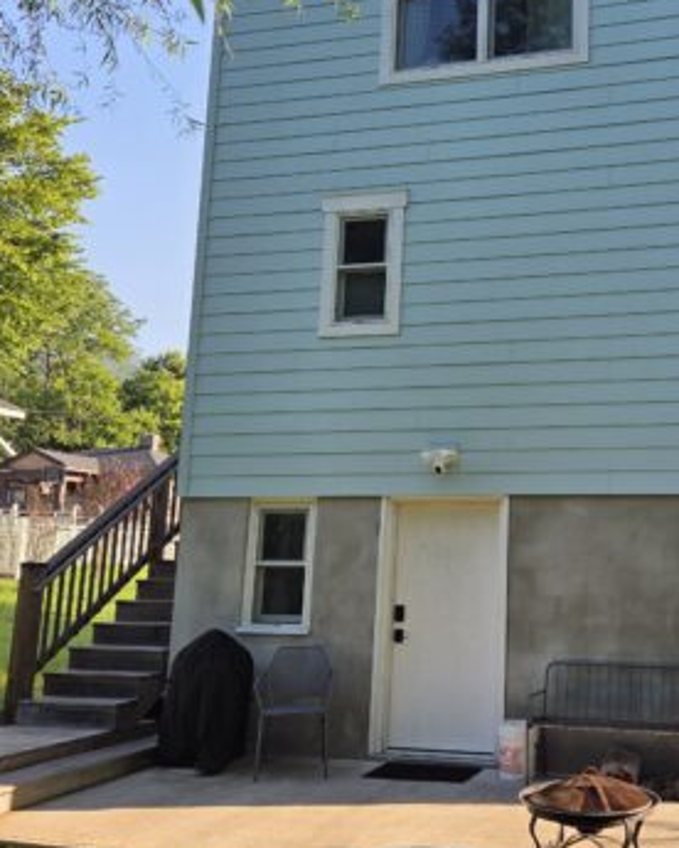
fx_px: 980
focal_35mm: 39
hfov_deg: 37.0
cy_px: 388
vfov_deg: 46.8
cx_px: 531
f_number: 1.8
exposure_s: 1/1677
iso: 80
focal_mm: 5.4
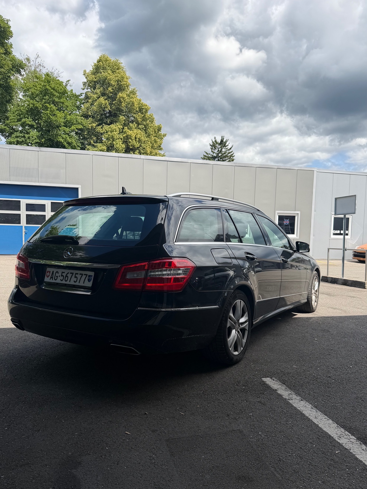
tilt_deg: -1.2
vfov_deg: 67.2
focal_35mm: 26
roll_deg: -0.6
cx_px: 178
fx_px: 367
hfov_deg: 53.1
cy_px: 260
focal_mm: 6.76
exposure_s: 1/3759
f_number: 1.78
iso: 80
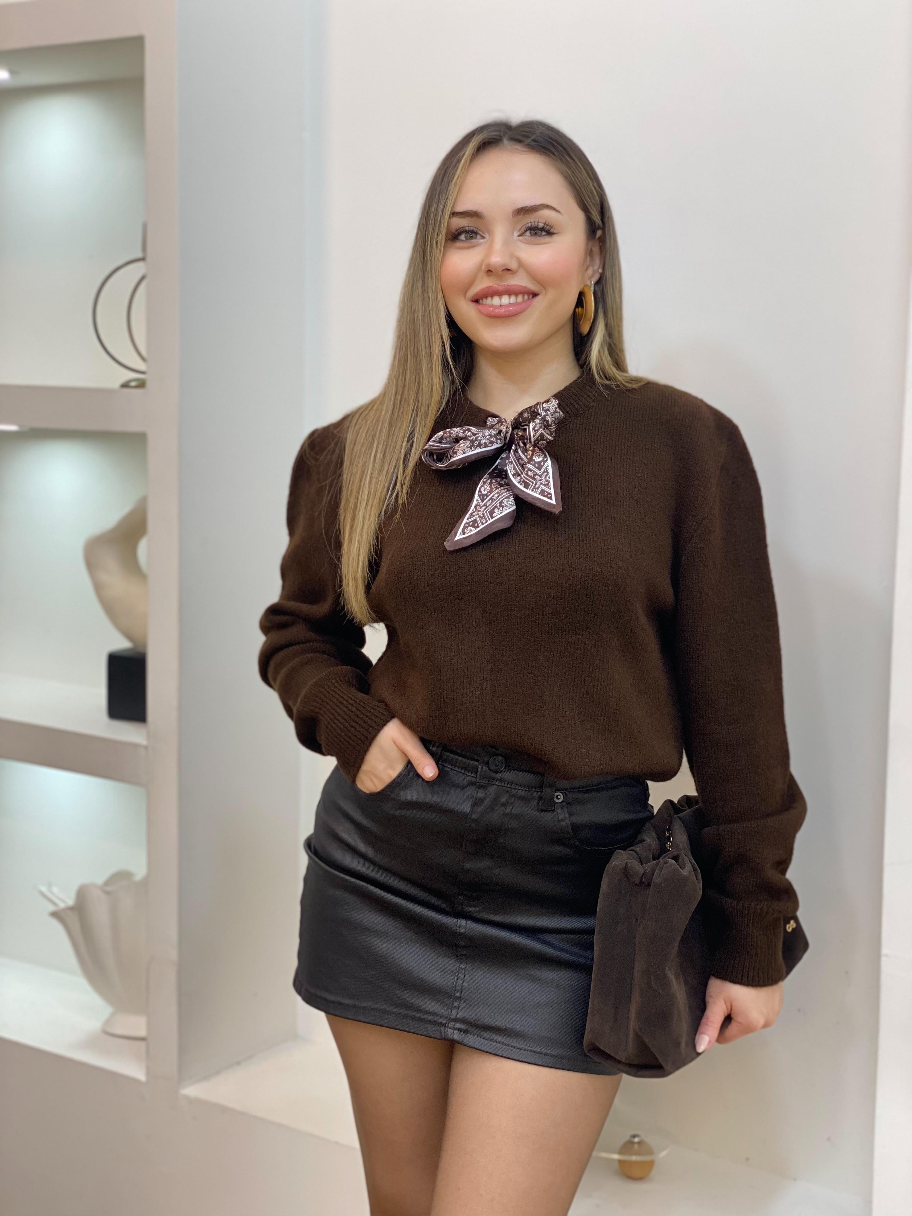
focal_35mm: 52
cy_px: 608
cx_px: 456
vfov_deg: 36.8
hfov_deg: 28.0
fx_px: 1827
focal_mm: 6
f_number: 2
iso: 100
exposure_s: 1/100
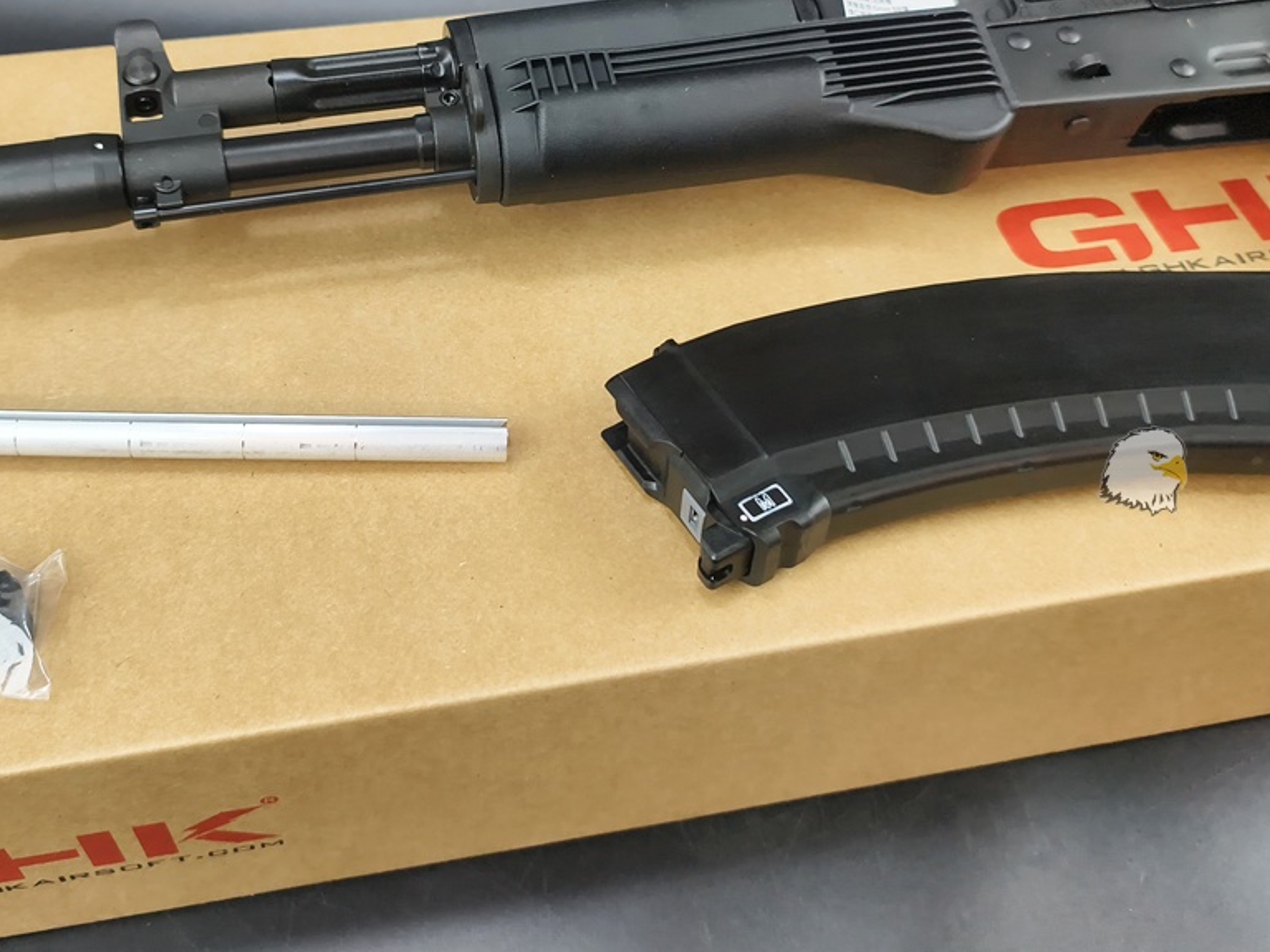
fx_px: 1321
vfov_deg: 38.9
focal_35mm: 36
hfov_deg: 51.1
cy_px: 273
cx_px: 525
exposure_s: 1/60
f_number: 1.57
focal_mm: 6.54
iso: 320
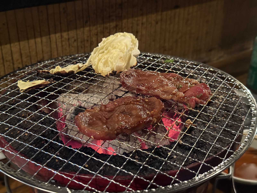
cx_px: 128
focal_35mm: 48
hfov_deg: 39.7
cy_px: 96
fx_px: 356
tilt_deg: -26.6
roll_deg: -1.2
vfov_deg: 30.3
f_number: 1.78
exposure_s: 1/20
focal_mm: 6.76
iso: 1000
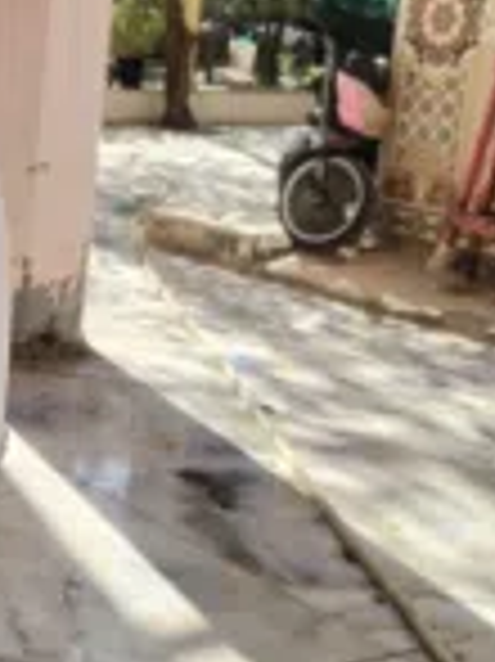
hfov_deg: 17.5
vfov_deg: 24.7
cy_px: 270
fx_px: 1508
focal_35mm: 79
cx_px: -148
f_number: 1.8
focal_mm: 4.75
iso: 100
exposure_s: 1/449
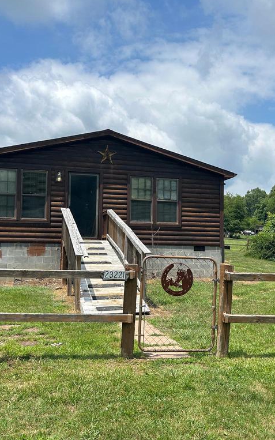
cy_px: 219
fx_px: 444
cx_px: 155
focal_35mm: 37
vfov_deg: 52.7
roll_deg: -0.6
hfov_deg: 34.4
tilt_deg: +3.7
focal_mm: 5.7
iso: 50
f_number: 1.5
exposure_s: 1/5319
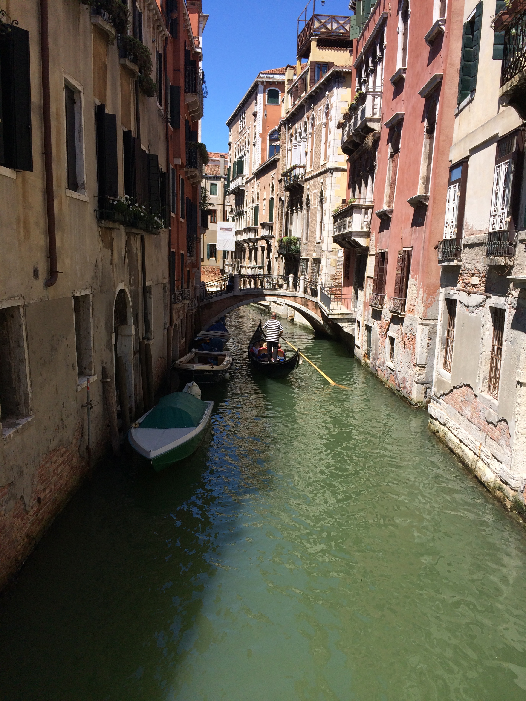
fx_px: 588
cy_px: 350
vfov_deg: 61.7
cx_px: 263
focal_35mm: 29
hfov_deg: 48.2
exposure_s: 1/1786
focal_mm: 4.15
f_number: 2.2
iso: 32
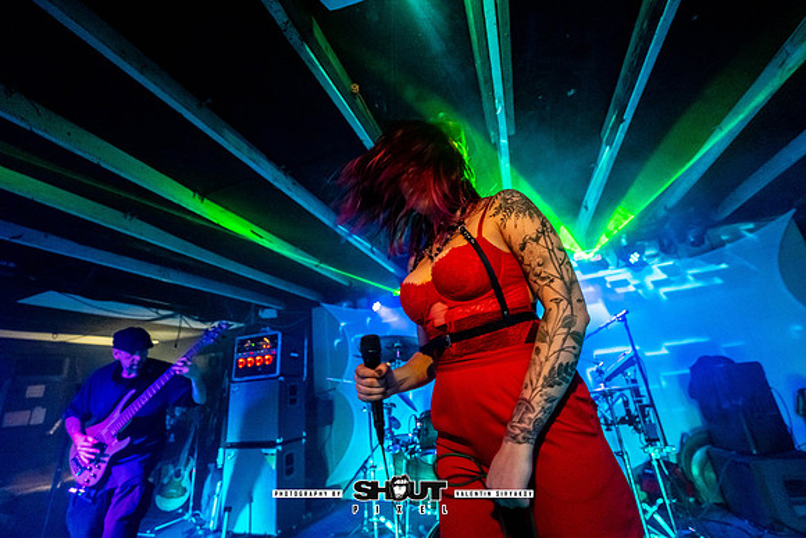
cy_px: 269
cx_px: 403
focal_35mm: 14
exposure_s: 1/250
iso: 3200
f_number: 2.8
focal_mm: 14
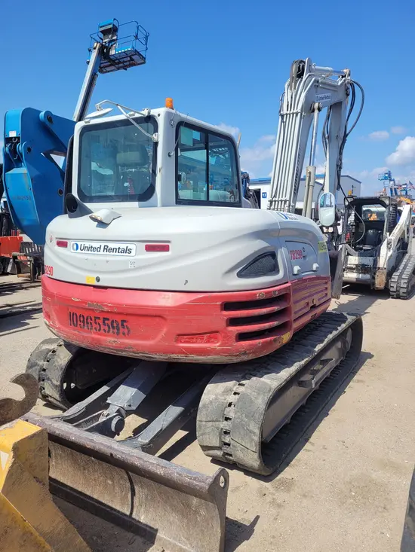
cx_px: 208
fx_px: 415
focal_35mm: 26
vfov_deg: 67.3
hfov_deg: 53.1
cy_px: 276
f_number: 1.8
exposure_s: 1/2657
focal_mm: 5.4
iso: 40
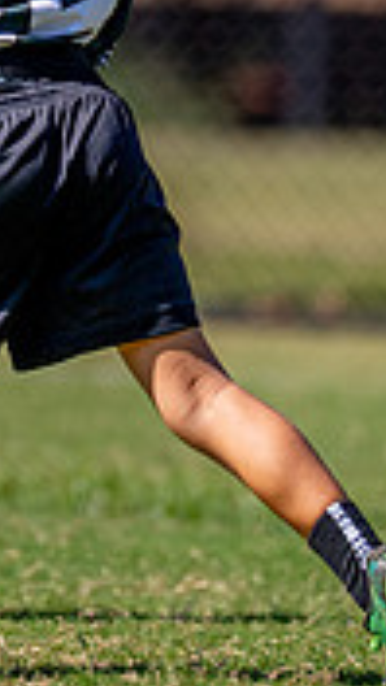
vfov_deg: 2.7
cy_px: -10
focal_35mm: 814
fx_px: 14811
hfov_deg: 1.5
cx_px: 100
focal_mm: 200
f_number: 2.8
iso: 250
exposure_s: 1/5000
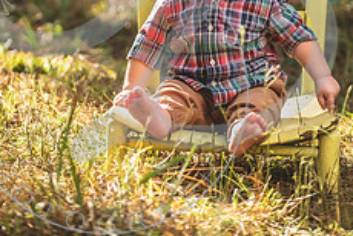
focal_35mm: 332
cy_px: -25
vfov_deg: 4.1
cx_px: 175
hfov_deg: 6.2
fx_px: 3260
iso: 100
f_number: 2.8
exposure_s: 1/250
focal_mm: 170
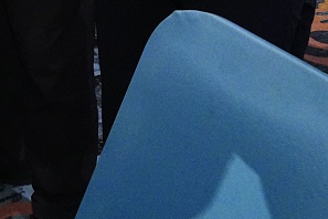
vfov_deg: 12.7
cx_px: -285
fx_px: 829
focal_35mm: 91
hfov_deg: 17.5
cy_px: -249
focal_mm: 18
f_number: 5.6
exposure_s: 1/250
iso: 6400
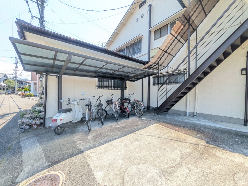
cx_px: 124
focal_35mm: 14
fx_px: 100
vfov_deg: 85.7
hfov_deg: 102.1
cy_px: 93
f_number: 2.2
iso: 51
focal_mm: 1.83
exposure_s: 1/655
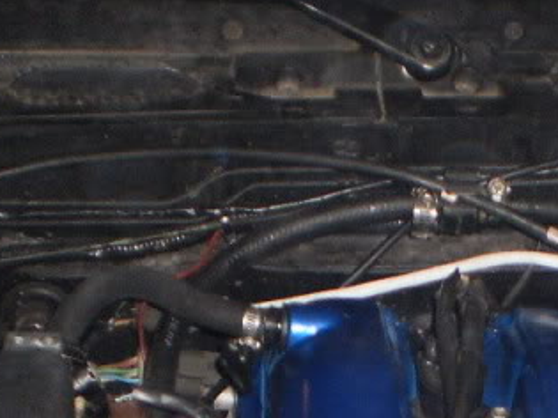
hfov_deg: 16.7
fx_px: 1885
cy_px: 677
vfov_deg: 11.9
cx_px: 455
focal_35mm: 117
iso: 125
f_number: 3.1
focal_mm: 6.3
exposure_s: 1/30
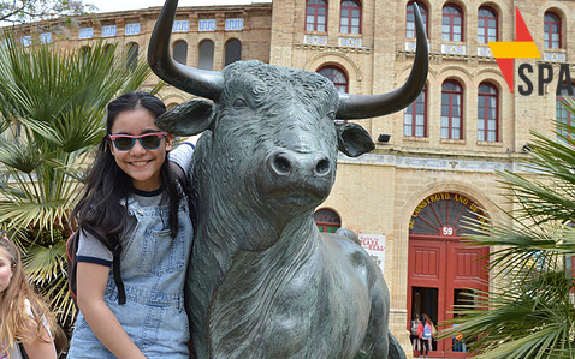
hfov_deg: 46.6
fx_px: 668
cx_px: 277
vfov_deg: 30.0
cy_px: 226
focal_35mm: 43
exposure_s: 1/200
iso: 100
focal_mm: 23
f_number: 7.1
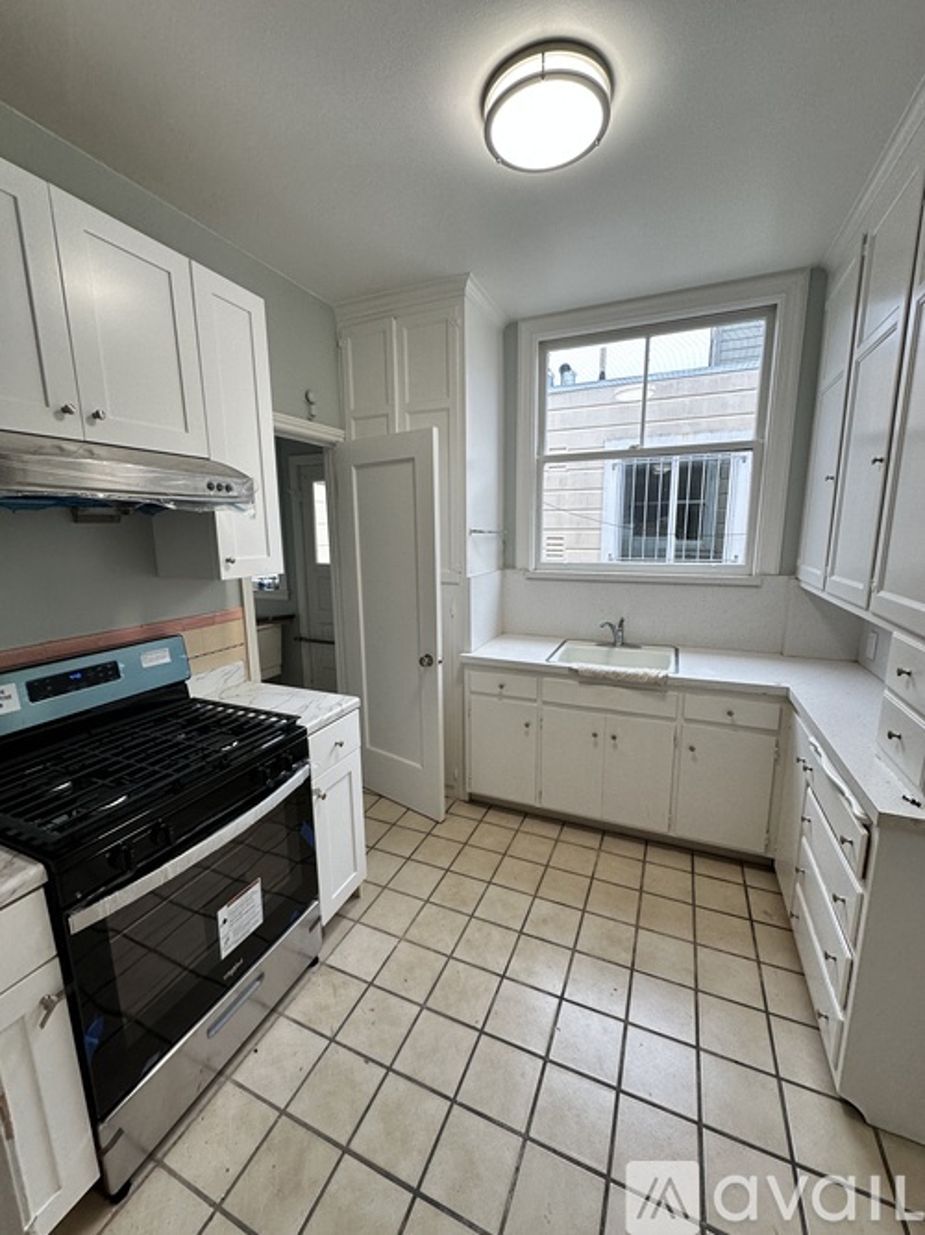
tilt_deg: -8.2
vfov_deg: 102.1
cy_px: 618
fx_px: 499
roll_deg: +0.3
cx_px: 462
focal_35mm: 14
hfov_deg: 85.7
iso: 125
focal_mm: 2.22
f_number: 2.2
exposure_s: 1/120
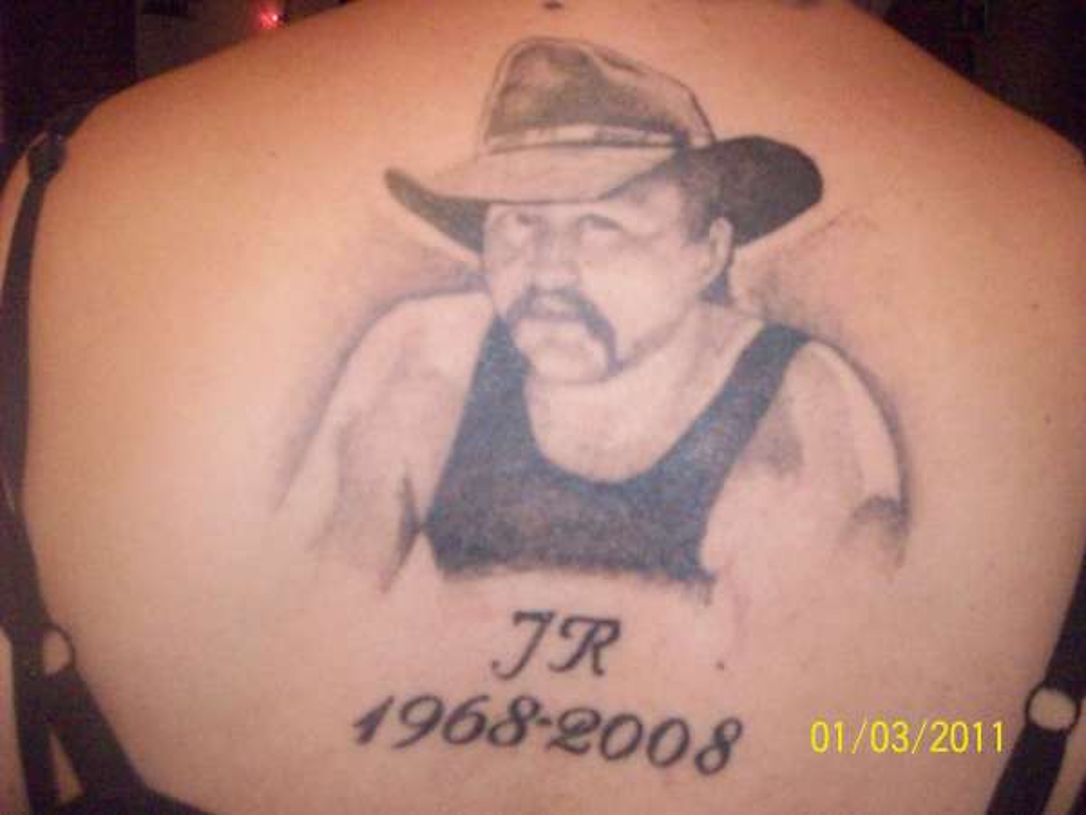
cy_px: 408
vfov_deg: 38.7
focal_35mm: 37
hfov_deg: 50.1
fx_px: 1161
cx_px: 543
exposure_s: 1/64
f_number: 2.8
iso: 800
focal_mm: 6.2
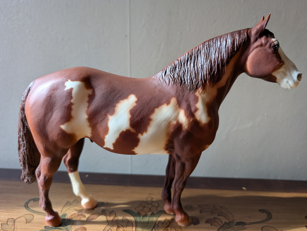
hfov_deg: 71.5
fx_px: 213
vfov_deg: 56.9
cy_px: 116
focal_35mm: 24
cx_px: 154
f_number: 1.68
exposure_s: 1/52.6
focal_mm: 6.9
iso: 17
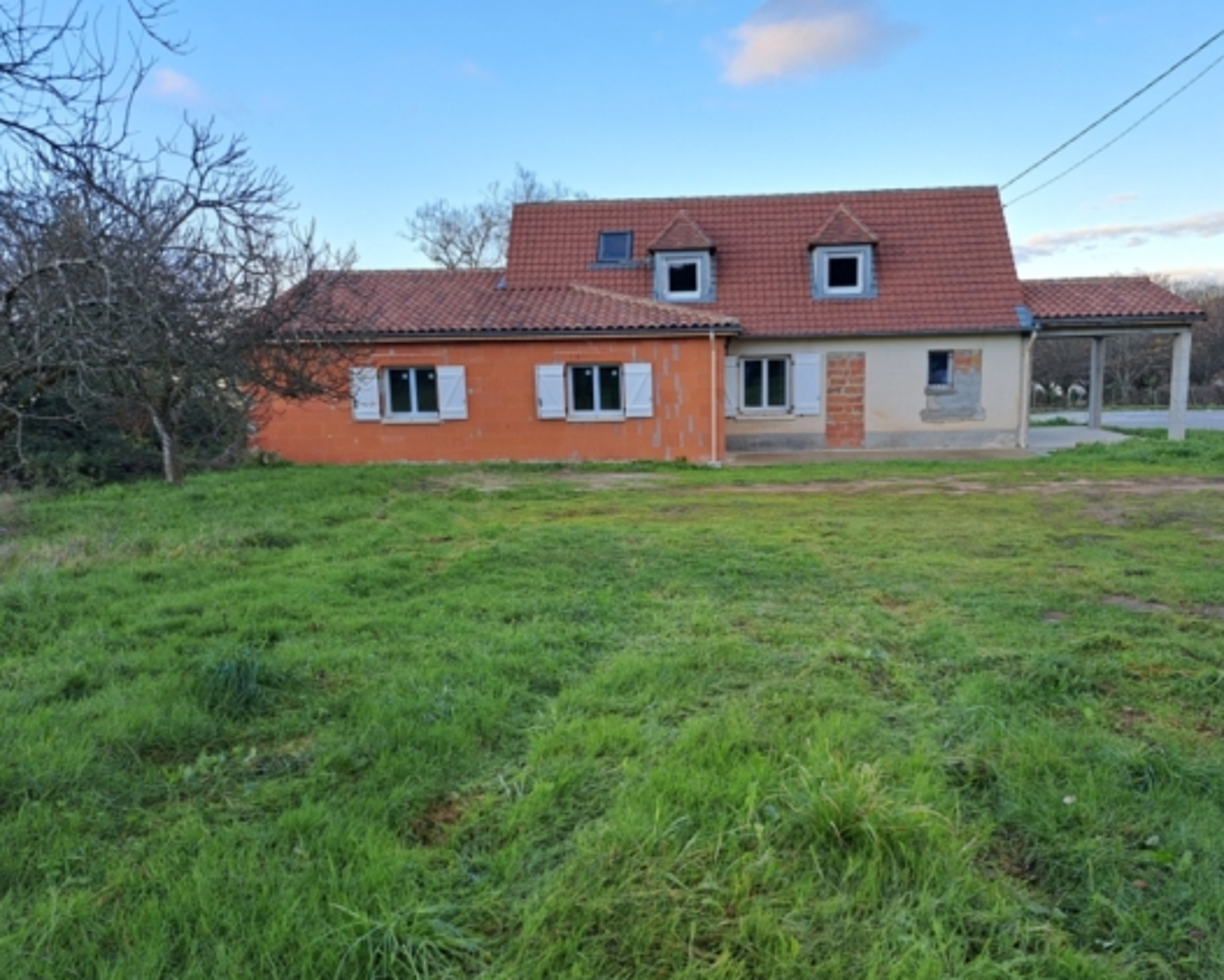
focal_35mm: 26
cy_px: 505
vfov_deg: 54.9
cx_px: 656
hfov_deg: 65.9
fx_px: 942
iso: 50
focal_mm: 5.23
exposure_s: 1/125
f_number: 1.8
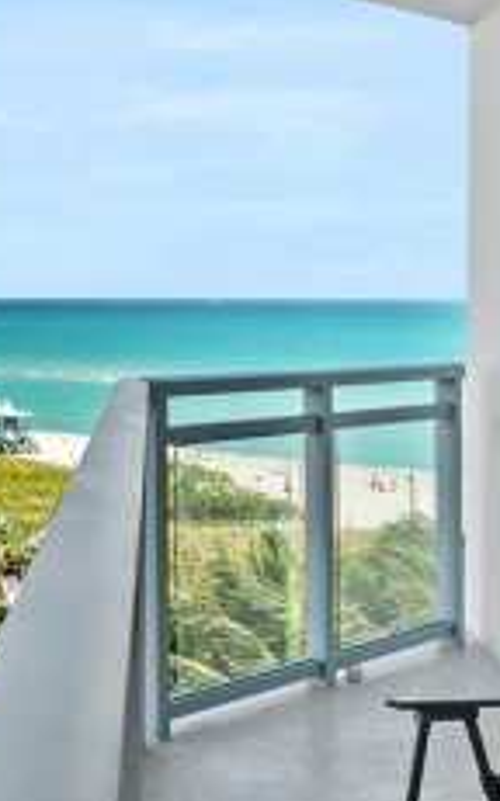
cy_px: 362
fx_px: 1311
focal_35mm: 60
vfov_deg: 34.0
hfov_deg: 21.2
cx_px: 62
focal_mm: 17
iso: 200
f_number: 8
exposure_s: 1/100
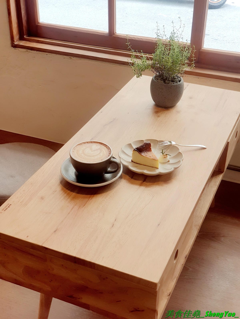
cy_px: 160
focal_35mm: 52
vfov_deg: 36.8
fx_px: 481
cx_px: 120
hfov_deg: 28.0
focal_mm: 6
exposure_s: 1/30
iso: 40
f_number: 2.4
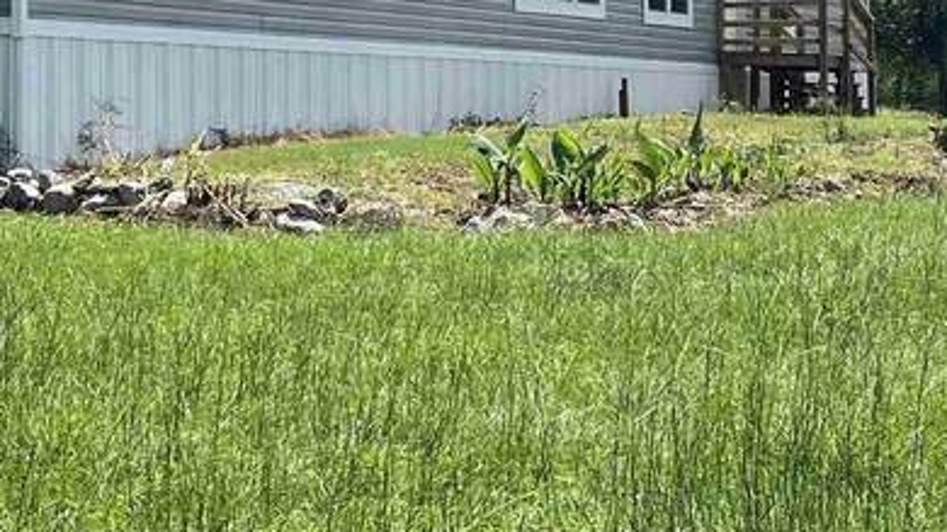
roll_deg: +0.4
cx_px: 425
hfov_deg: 22.9
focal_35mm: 93
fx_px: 2334
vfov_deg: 12.9
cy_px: 73
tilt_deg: +3.6
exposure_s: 1/5076
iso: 50
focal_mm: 5.7
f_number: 1.5
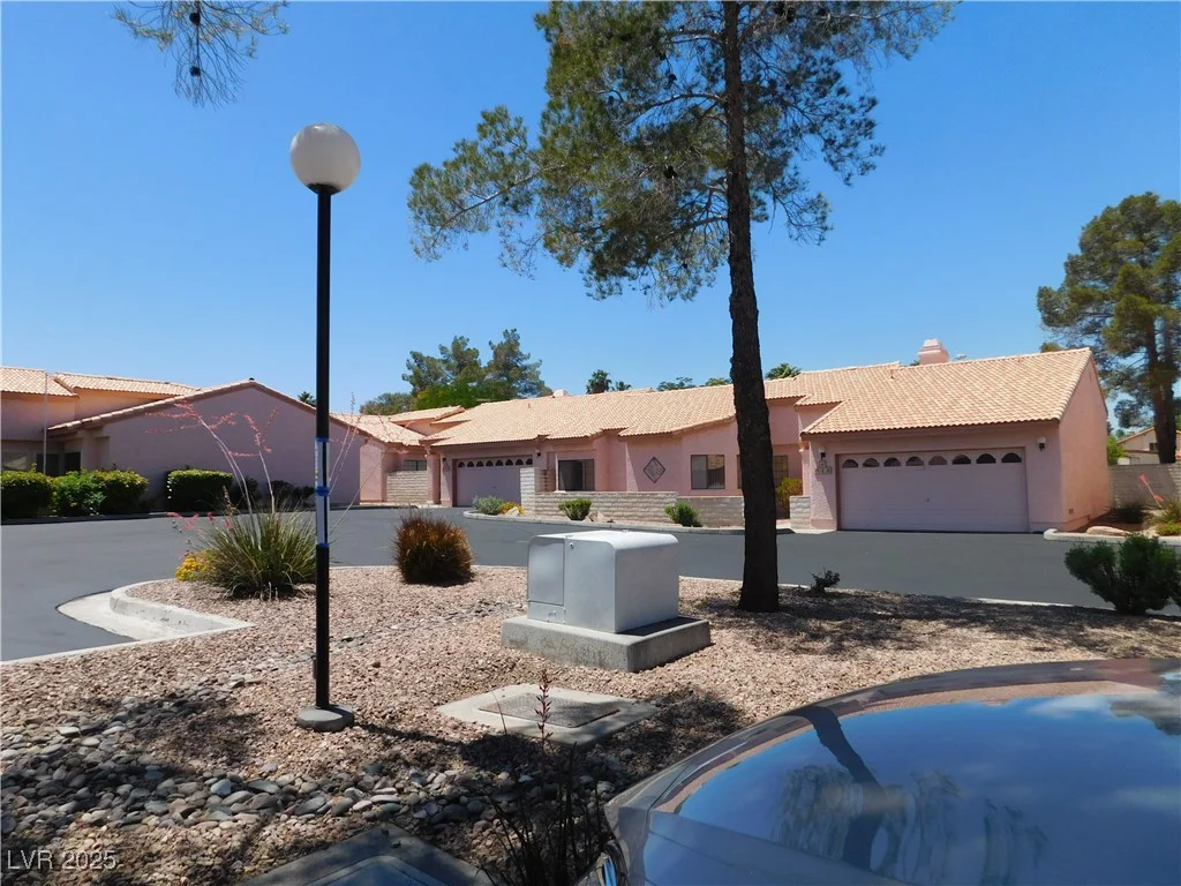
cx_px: 590
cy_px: 443
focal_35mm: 23
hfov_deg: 73.9
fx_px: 785
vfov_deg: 58.9
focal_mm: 4
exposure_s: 1/640
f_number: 6
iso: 125
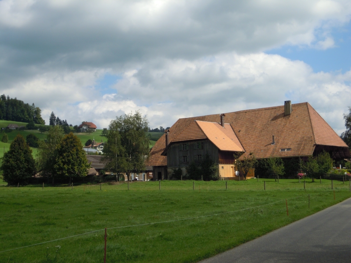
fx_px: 548
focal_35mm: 54
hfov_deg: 35.5
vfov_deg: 27.0
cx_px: 176
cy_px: 132
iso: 100
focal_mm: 9.6
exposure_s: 1/200
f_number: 10.5
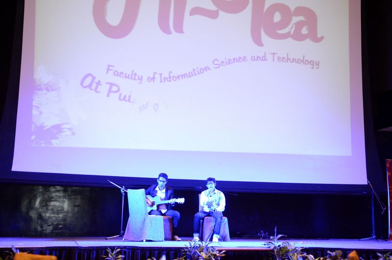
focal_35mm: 52
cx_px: 196
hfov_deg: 37.9
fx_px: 571
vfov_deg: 25.6
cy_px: 130
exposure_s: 1/80
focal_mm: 35
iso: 1600
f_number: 2.8
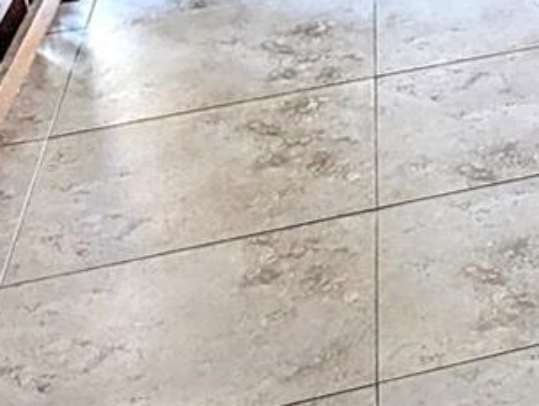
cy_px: -404
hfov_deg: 12.8
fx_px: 1965
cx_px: 1206
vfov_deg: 10.8
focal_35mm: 126
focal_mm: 6.81
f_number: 1.85
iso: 85
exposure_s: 1/56.3
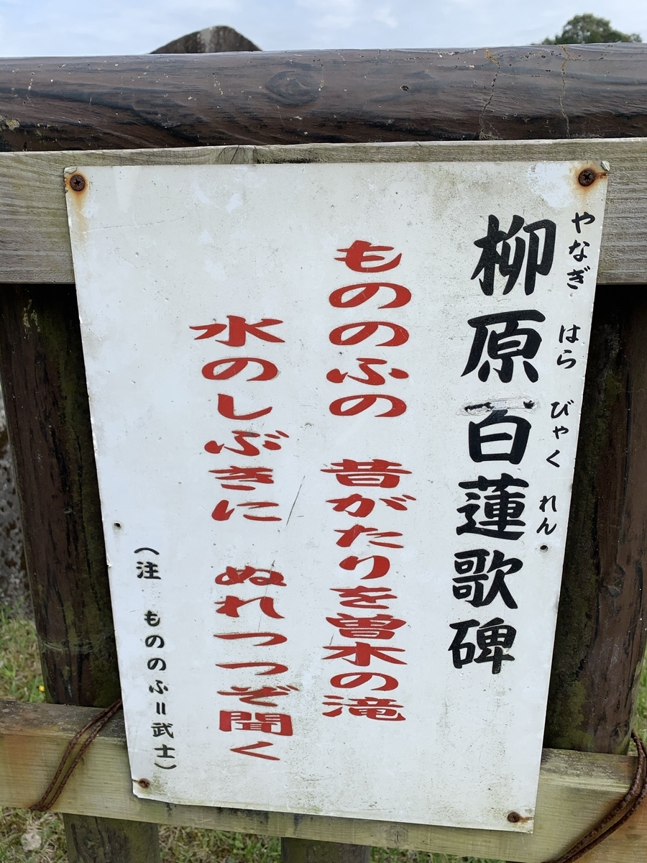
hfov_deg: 53.1
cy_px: 432
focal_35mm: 26
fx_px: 648
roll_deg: +0.7
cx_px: 324
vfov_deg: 67.3
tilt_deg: -16.9
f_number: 1.8
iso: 25
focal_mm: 4.25
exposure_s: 1/1748
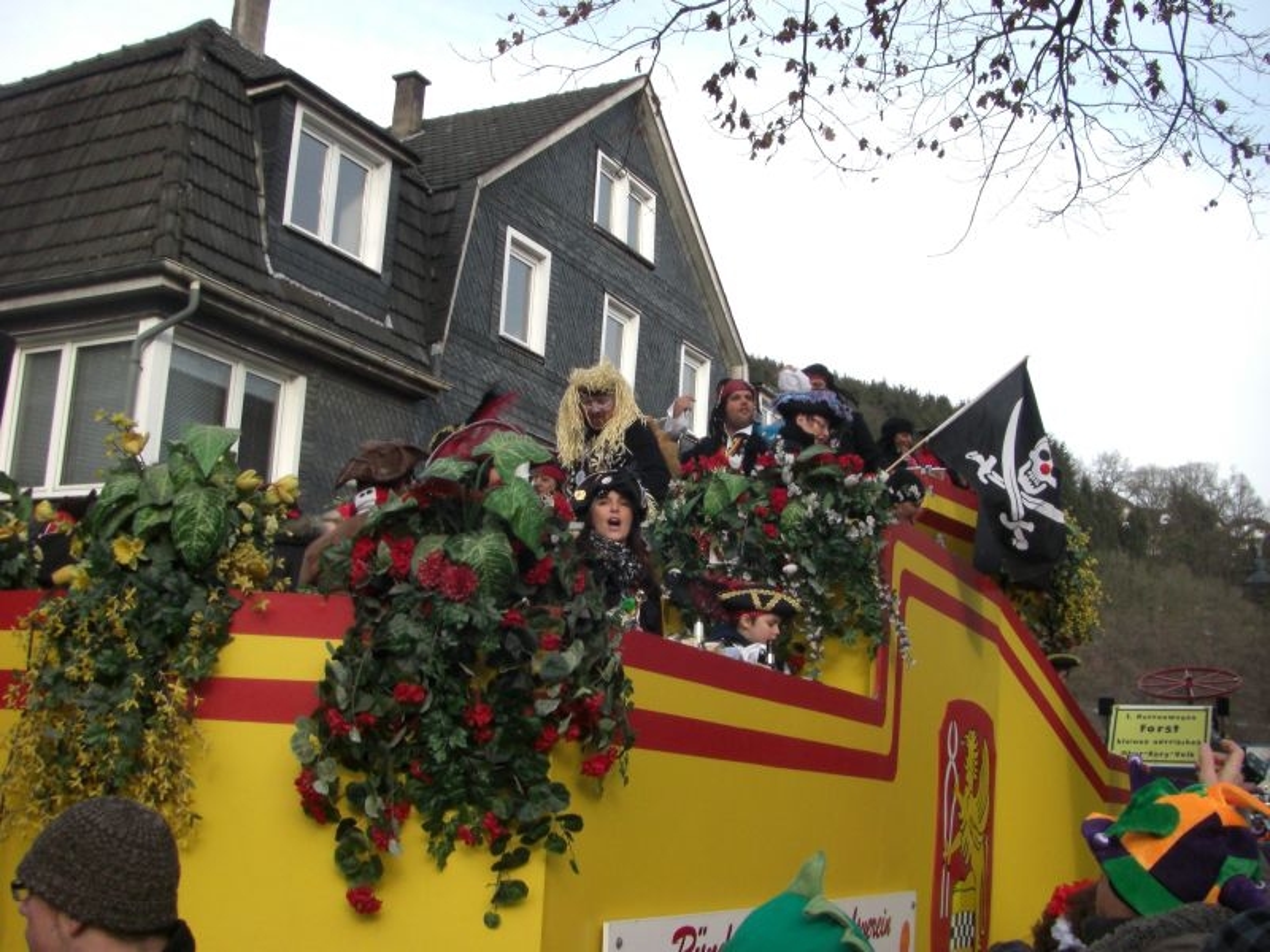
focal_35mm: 38
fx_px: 1394
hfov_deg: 49.0
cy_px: 476
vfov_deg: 37.7
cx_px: 635
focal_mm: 6.3
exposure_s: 1/400
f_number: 4.6
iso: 200
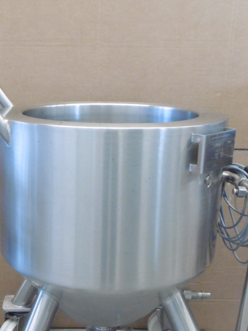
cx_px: 73
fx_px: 459
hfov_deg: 29.9
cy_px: 202
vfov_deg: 39.5
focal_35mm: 48
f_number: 3.1
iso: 400
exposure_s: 1/15
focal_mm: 4.3
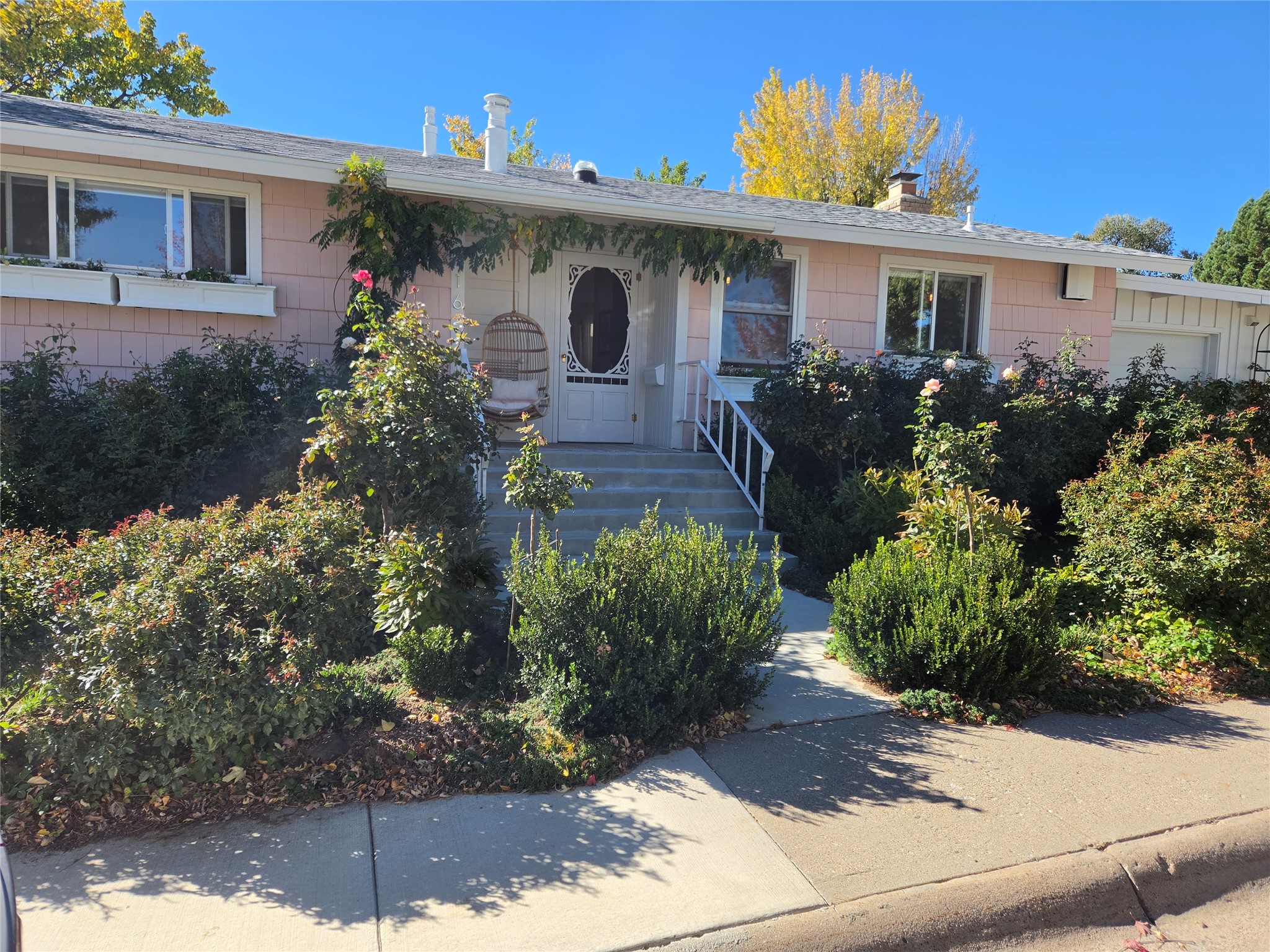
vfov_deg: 58.9
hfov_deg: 73.9
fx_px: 844
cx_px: 635
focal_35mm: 23
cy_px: 476
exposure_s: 1/2607
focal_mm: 5.4
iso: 80
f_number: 1.8
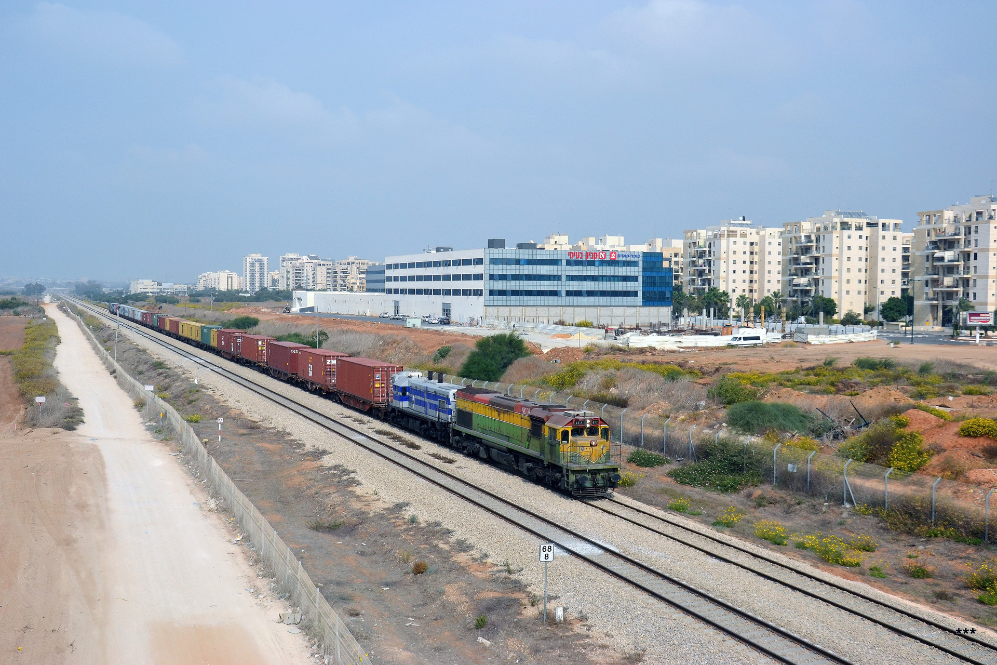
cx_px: 498
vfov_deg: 34.2
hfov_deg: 49.6
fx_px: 1080
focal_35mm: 39
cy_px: 332
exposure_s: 1/2000
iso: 360
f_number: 7.1
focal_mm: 26
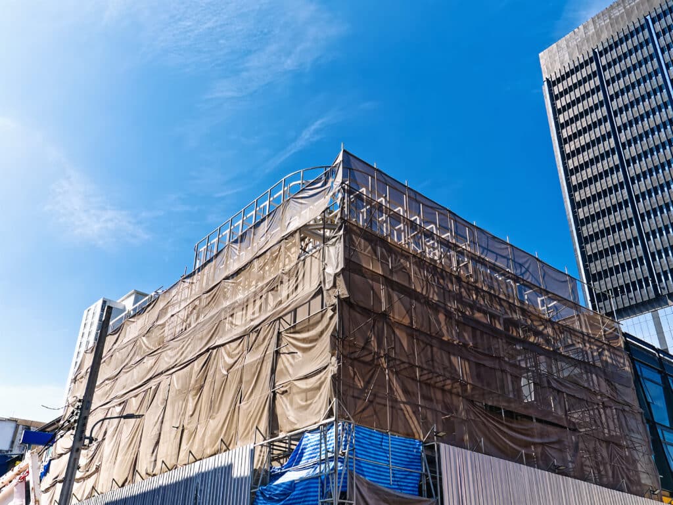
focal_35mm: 37
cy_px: 252
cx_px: 336
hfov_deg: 50.1
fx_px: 720
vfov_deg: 38.7
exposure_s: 1/400
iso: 200
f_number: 9
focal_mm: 17
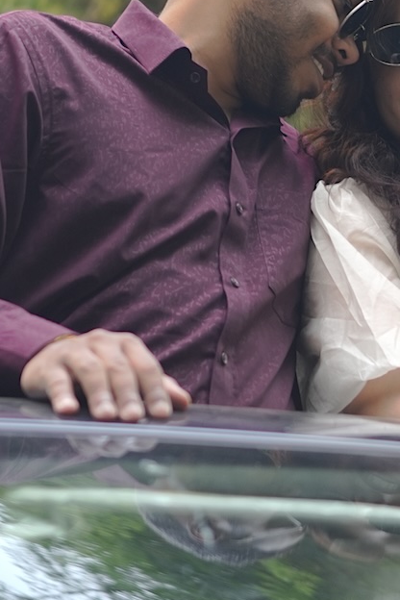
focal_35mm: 150
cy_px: 101
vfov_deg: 13.6
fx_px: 2500
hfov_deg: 9.1
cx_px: 362
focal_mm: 35
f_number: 1.4
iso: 250
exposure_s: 1/160
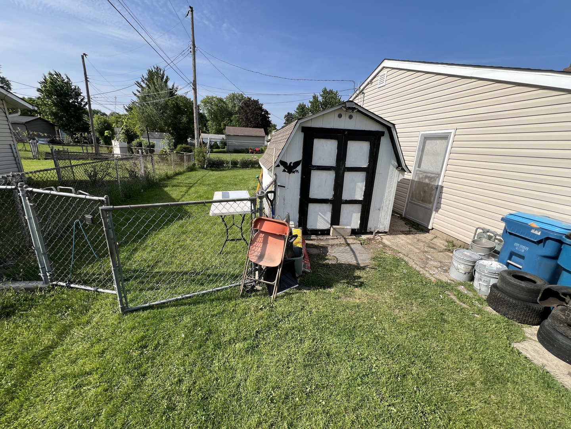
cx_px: 286
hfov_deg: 106.2
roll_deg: -3.0
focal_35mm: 13
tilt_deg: -17.0
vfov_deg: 89.9
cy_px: 214
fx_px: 214
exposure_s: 1/1054
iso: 32
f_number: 1.8
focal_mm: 1.57
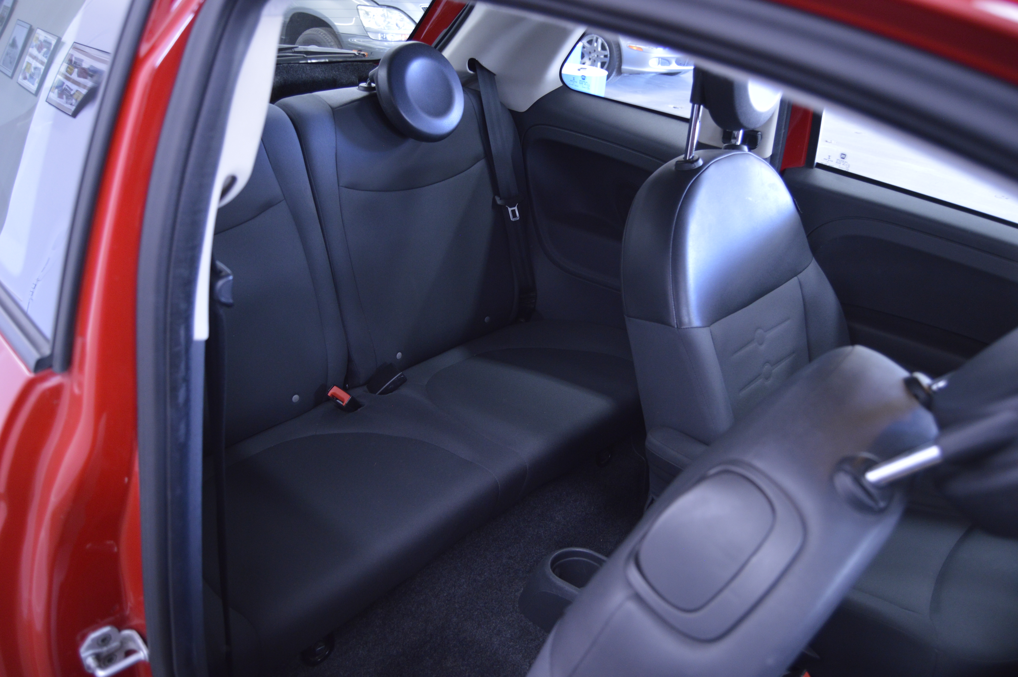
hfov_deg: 67.4
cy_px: 338
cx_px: 509
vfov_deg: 47.8
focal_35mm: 27
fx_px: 763
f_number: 3.5
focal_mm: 18
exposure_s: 1/30
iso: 800
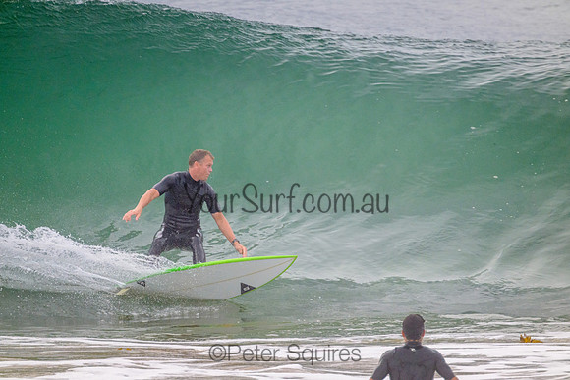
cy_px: 190
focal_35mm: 800
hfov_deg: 2.6
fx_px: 12669
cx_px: 285
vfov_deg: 1.7
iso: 2200
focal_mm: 800
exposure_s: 1/2000
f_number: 11
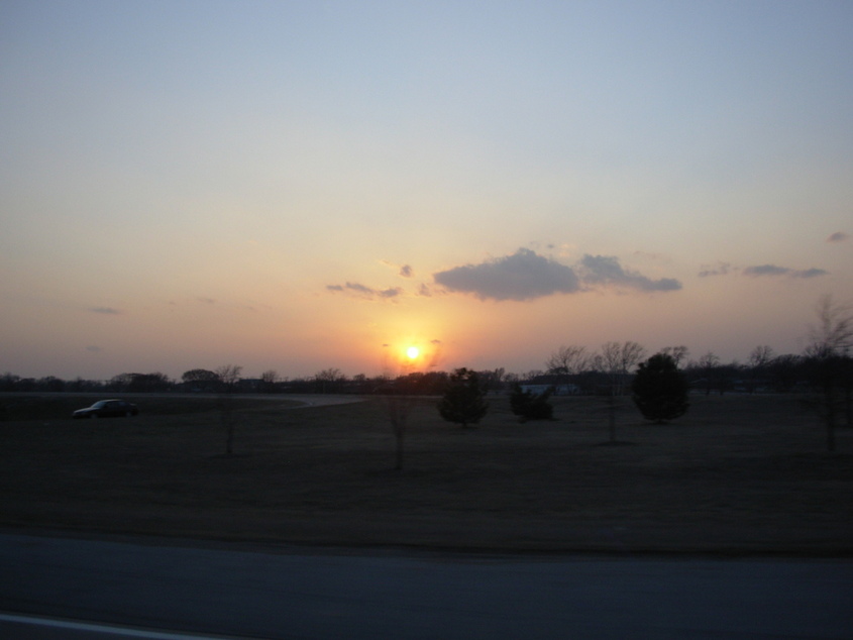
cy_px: 320
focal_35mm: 38
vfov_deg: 37.7
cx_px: 426
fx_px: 937
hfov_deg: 49.0
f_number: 2.9
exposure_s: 1/161
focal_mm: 6.3
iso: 50
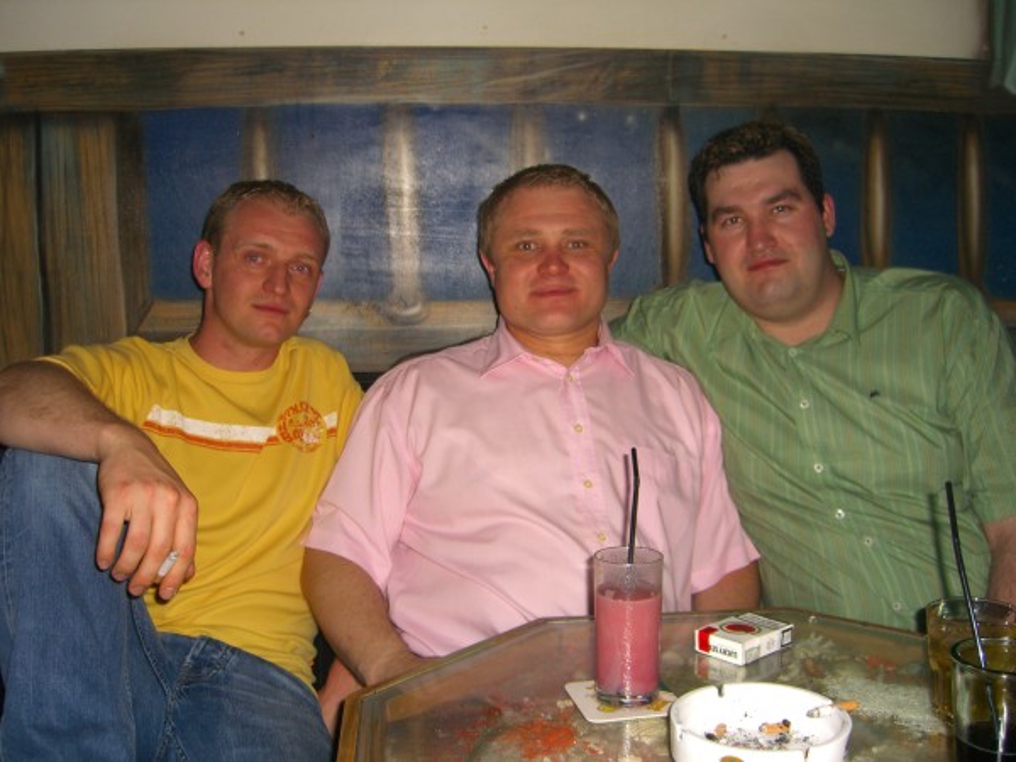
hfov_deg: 49.0
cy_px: 381
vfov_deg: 37.7
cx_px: 508
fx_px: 1115
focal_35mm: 38
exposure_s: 1/60
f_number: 2.8
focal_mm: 7.9
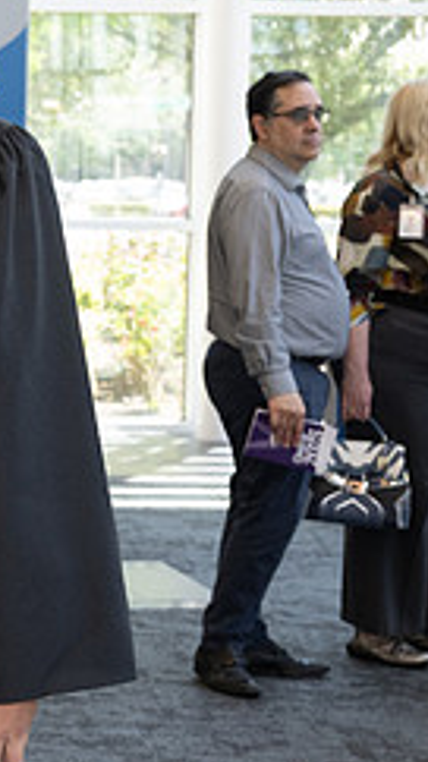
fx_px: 2181
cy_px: 285
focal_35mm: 108
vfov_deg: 19.8
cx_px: -466
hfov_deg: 10.2
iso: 800
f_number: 5.6
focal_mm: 43
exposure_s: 1/200
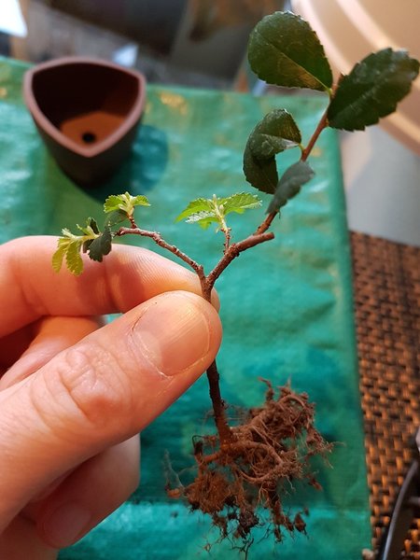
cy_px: 280
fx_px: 421
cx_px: 210
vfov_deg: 67.3
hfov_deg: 53.1
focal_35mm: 26
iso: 200
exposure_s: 1/33
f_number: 1.7
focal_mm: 4.2
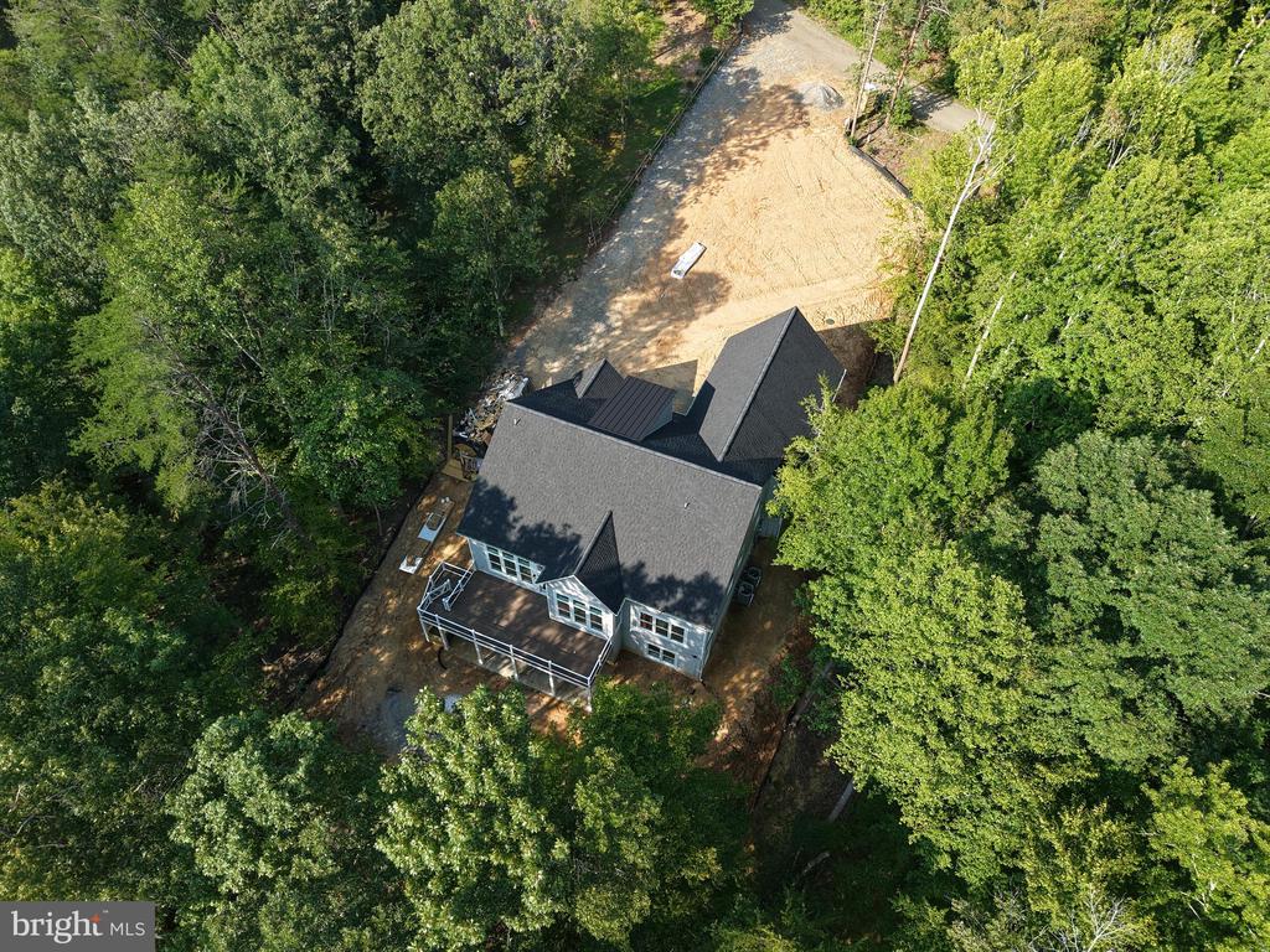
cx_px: 635
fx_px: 881
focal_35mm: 24
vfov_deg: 56.8
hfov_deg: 71.6
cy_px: 476
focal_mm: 8.67
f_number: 1.8
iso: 100
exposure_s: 1/120
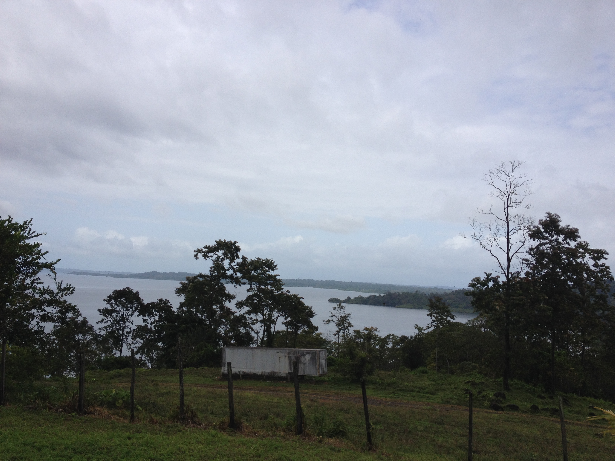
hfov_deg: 52.6
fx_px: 622
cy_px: 230
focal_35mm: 35
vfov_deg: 40.7
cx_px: 308
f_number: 2.4
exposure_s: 1/2404
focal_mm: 4.28
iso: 50
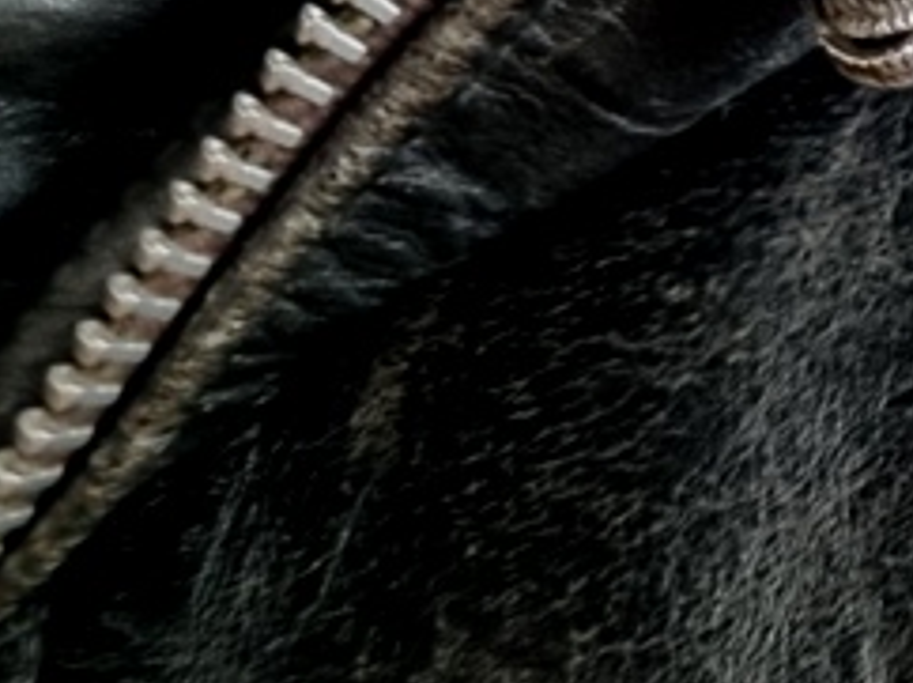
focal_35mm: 86
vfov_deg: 15.8
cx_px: 1445
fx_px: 2266
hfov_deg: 19.3
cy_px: -340
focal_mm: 5.4
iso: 1000
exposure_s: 1/25
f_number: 1.8
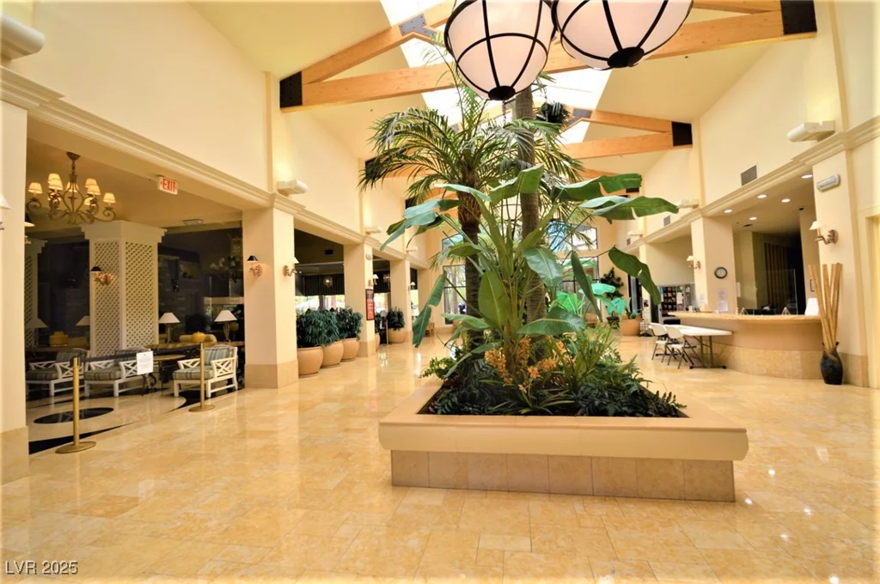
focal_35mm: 15
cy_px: 292
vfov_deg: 77.2
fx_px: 366
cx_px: 440
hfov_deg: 100.5
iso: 100
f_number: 5.6
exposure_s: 1/80
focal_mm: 10
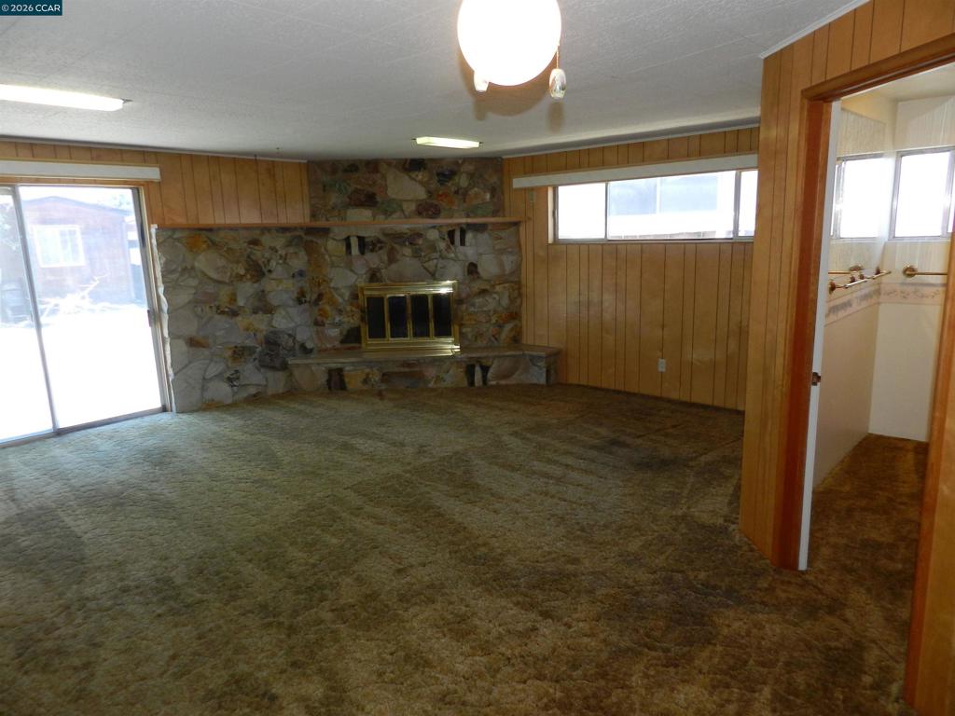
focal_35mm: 23
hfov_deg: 73.9
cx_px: 478
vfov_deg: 58.9
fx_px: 635
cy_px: 358
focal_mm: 4
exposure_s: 1/30
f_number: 3.4
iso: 200
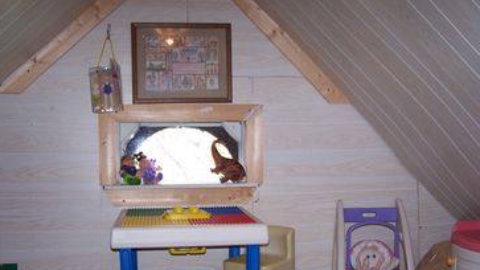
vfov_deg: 28.1
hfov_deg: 48.4
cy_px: 181
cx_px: 238
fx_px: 534
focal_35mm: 42
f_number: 2.8
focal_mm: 6.3
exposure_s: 1/60
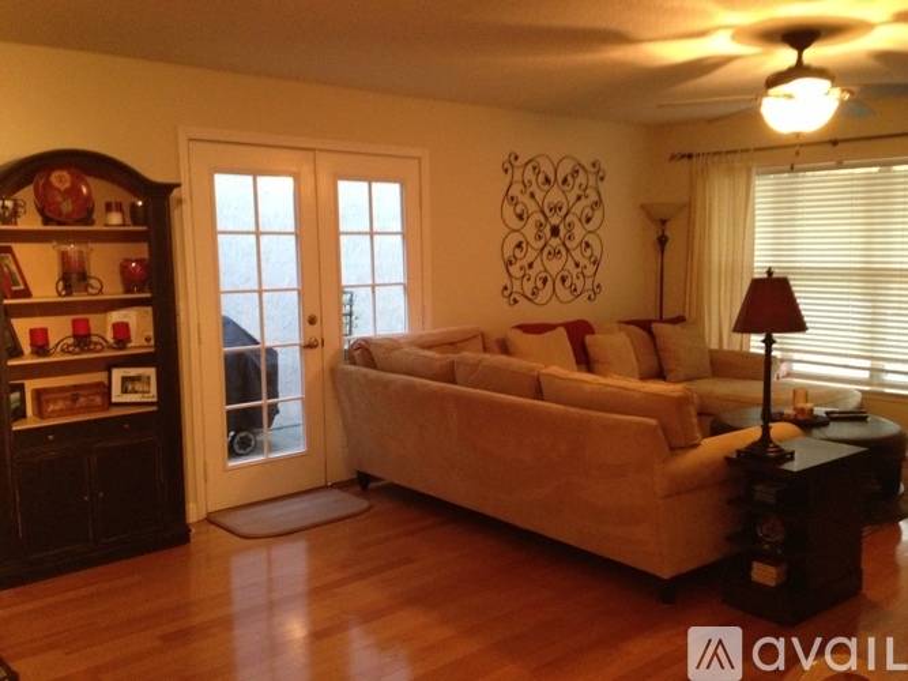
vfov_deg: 40.7
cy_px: 340
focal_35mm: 35
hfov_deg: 52.6
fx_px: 918
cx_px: 454
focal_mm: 4.28
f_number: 2.4
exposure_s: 1/20
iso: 400
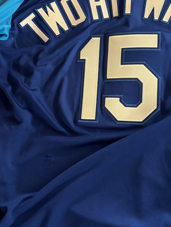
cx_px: 97
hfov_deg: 32.2
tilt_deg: -73.4
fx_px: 296
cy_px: 109
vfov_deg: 42.1
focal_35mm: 45
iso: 640
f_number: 1.6
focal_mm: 5.96
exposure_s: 1/30
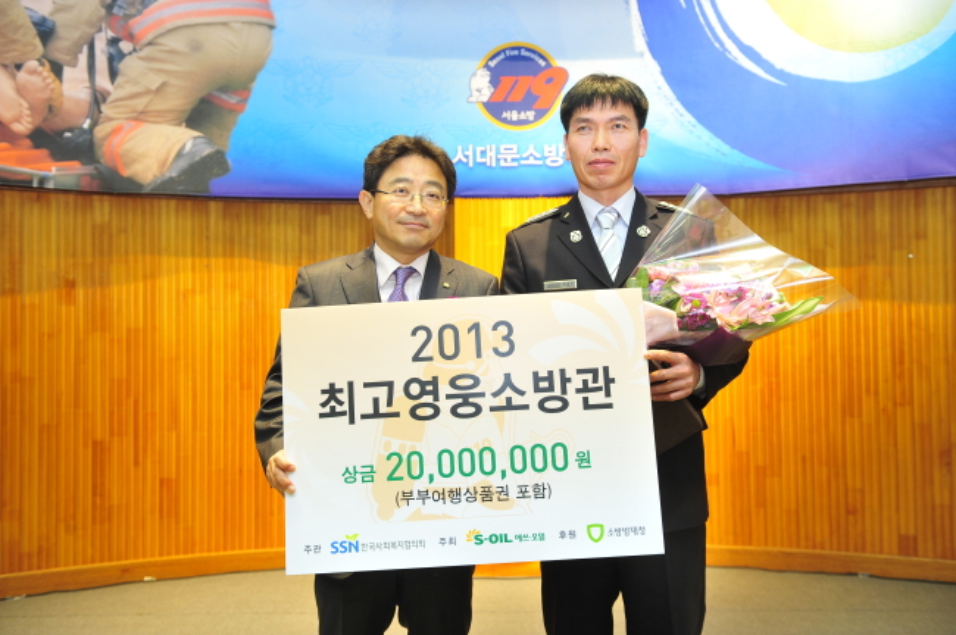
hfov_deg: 55.8
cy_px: 318
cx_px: 478
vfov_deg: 38.8
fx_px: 902
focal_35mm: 34
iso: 800
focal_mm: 34
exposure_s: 1/60
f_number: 4.5
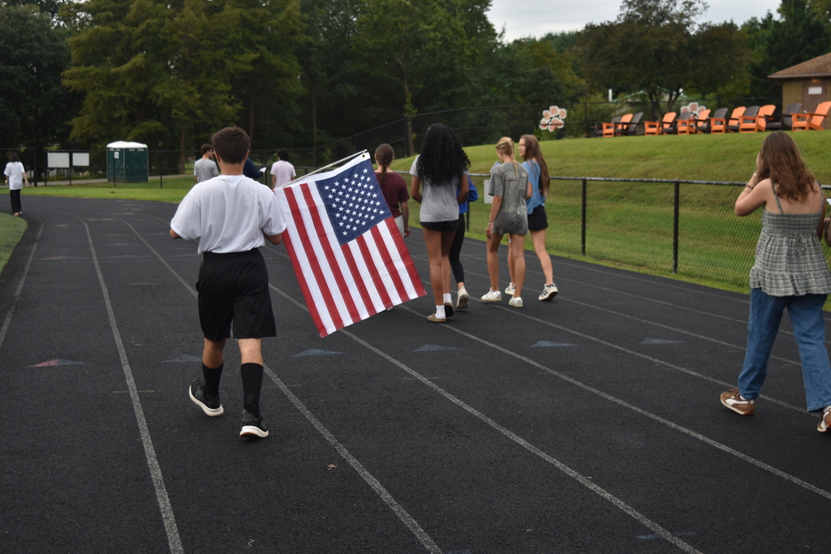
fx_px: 1247
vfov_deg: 25.1
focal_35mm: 54
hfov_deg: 36.9
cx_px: 416
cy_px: 277
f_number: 4.8
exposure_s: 1/320
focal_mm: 36
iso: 125
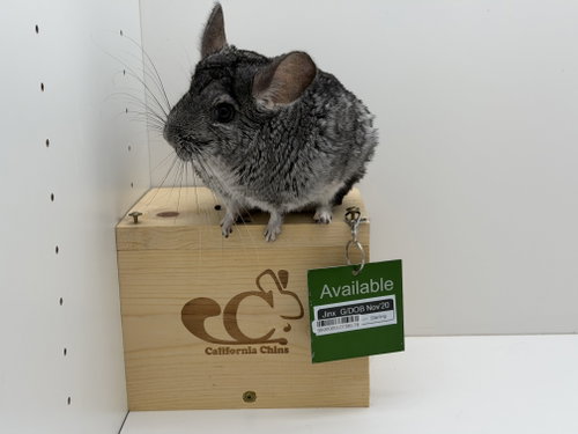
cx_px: 289
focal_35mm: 48
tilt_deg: -13.3
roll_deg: +2.2
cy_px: 217
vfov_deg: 30.3
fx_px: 801
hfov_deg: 39.7
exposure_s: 1/828
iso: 80
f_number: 1.78
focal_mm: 6.76
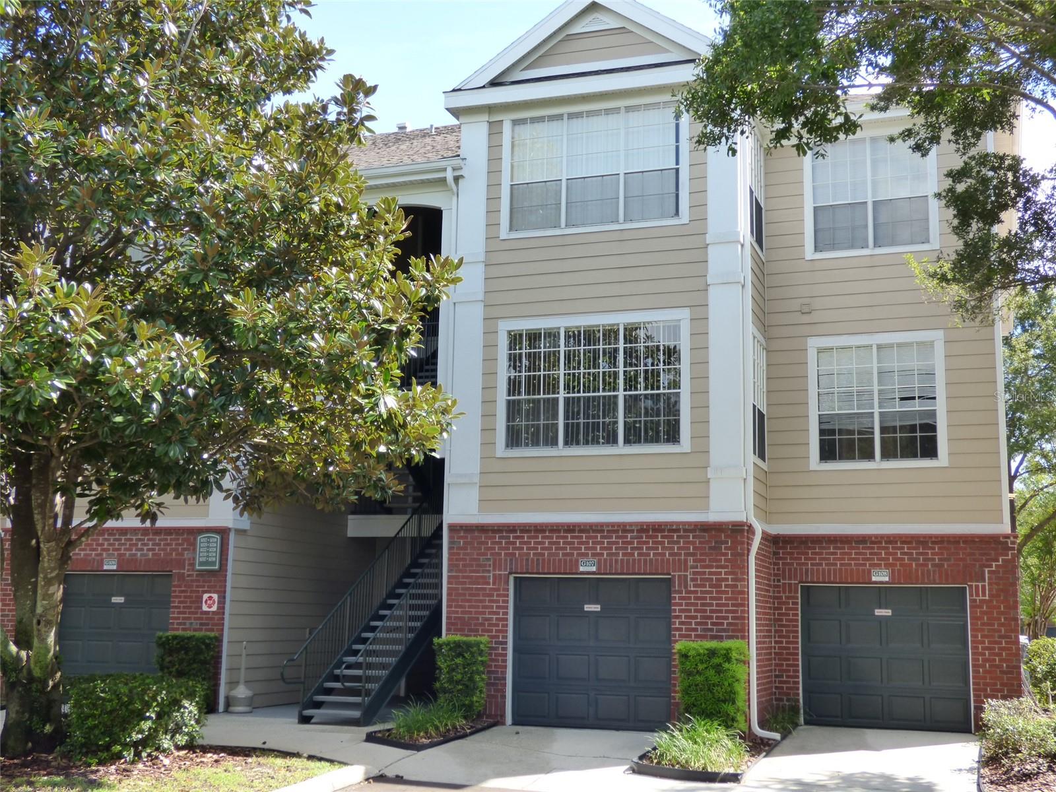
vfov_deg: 35.1
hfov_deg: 45.8
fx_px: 1251
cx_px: 528
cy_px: 396
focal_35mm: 41
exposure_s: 1/320
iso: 200
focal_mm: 7.37
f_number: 3.6
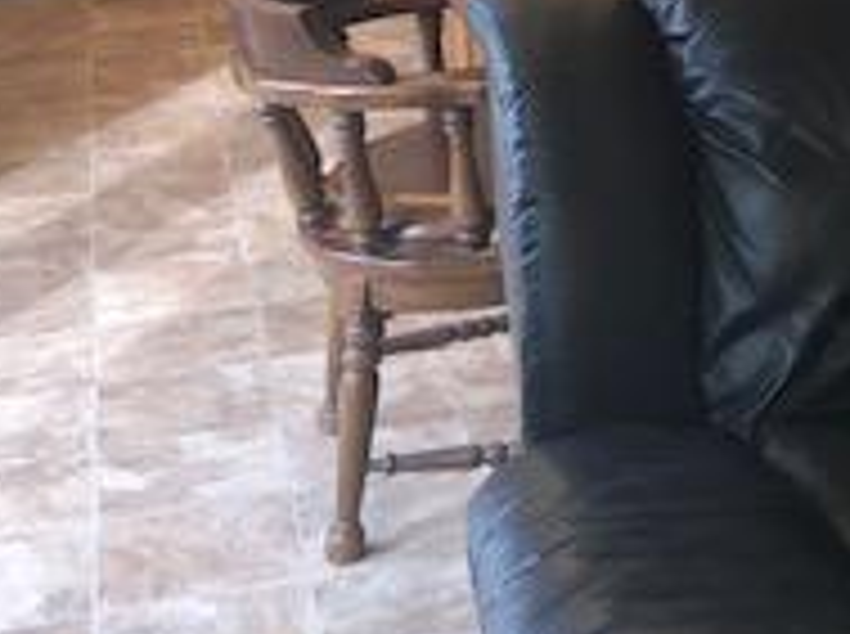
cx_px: 1115
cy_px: -382
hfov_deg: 19.1
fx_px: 2328
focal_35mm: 95
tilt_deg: -5.5
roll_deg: +0.7
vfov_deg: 14.3
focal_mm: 3.99
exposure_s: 1/19
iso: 25
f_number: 1.8
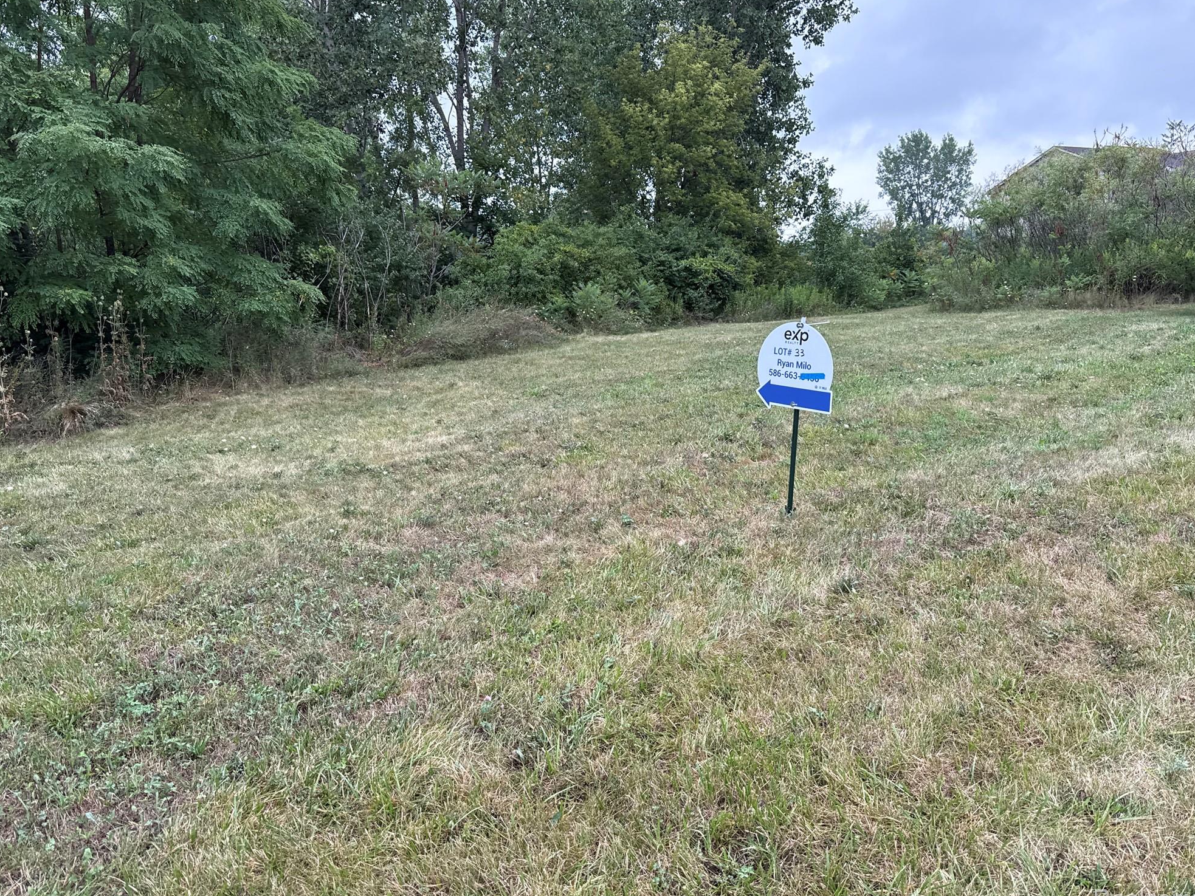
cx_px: 591
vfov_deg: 54.9
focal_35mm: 25
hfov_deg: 69.4
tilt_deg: -8.8
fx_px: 863
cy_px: 450
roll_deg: +4.2
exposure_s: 1/348
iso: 100
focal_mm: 6.76
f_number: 1.78
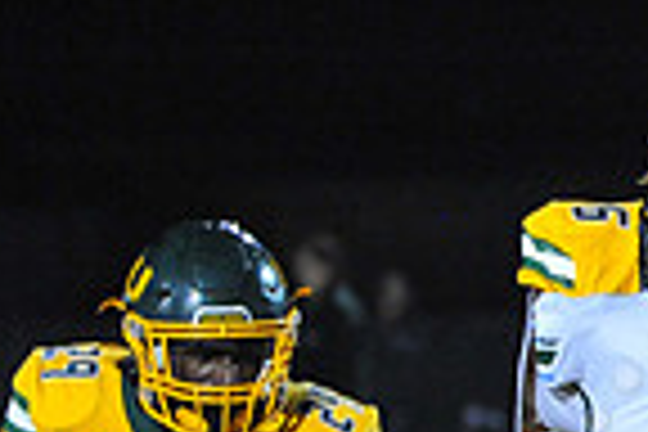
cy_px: 644
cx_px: 945
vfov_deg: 1.5
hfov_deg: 2.3
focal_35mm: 887
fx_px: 15965
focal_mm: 220
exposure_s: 1/200
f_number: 5.6
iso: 6400
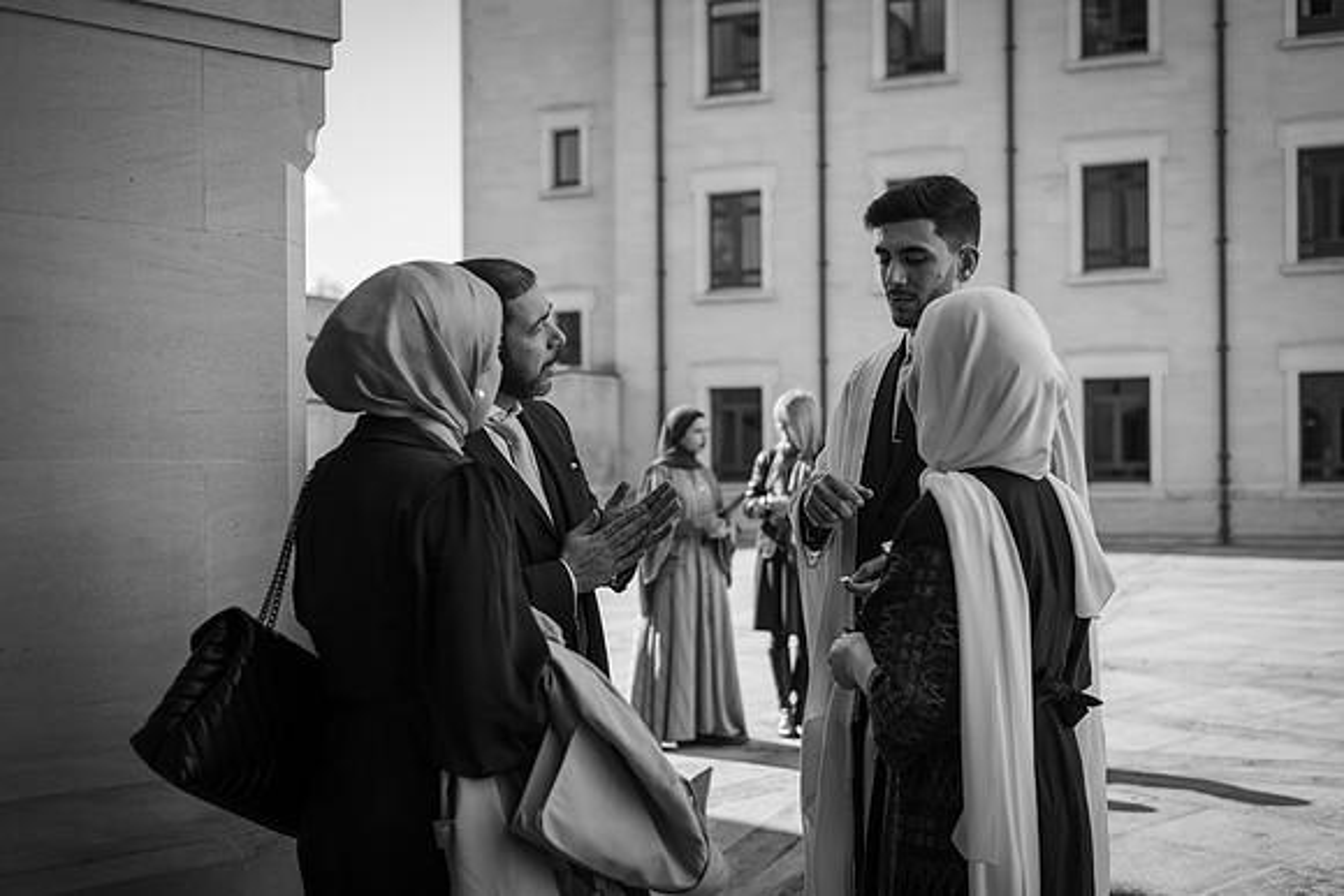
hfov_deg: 48.4
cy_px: 448
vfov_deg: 33.4
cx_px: 672
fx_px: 1494
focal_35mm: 40
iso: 100
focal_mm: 40
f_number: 2.8
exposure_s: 1/1250
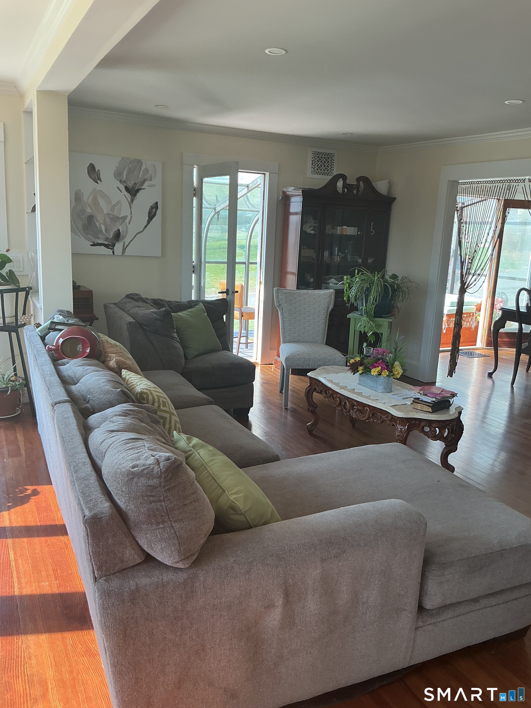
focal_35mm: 29
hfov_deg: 48.2
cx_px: 266
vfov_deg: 61.7
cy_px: 354
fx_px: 593
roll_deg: -2.0
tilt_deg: -12.2
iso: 40
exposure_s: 1/120
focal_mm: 3
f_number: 1.8
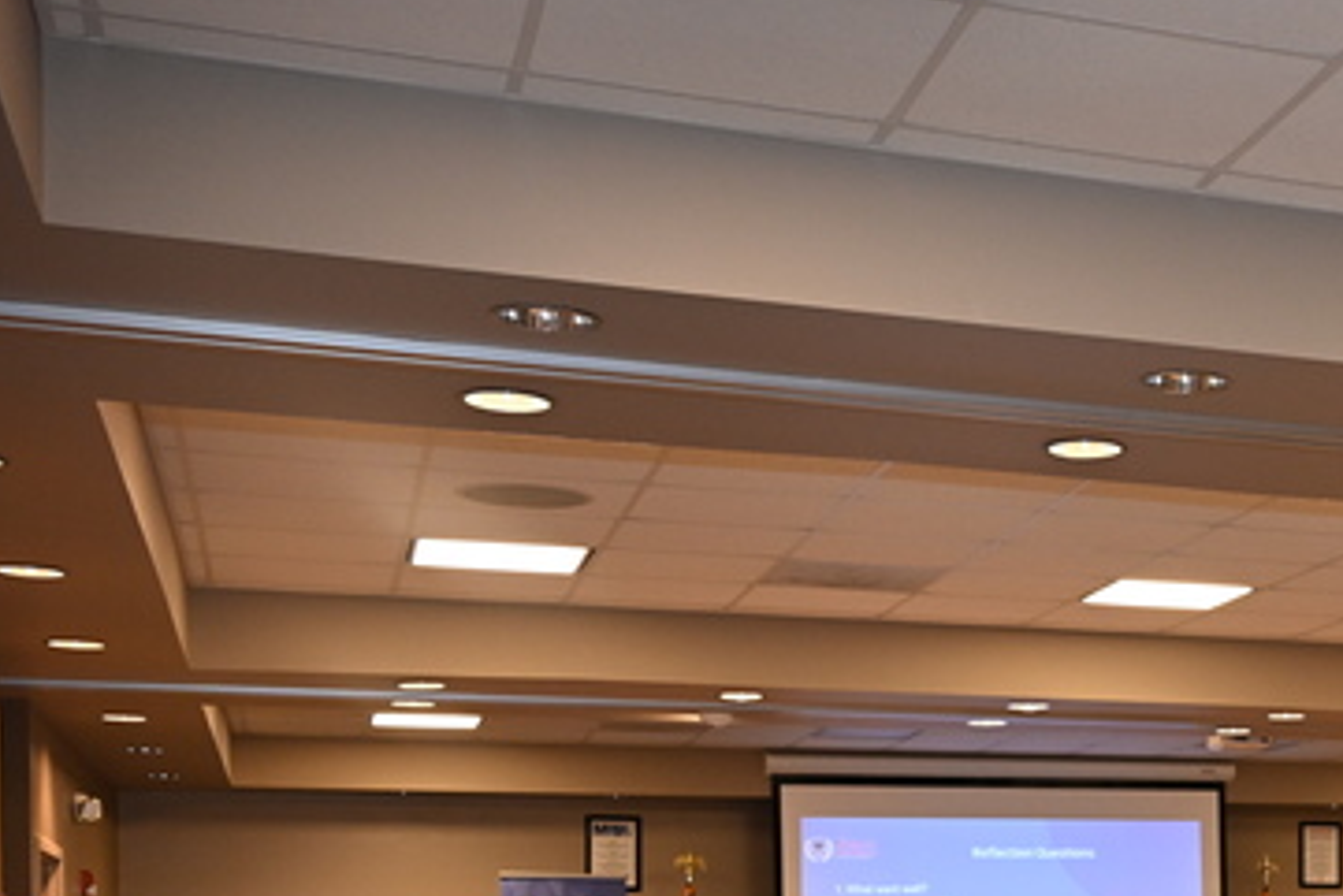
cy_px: 972
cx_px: 1596
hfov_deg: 26.5
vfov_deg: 19.3
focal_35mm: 68
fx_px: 2538
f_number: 4
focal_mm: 24
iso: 1000
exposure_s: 1/60
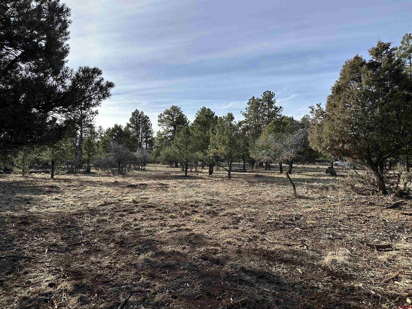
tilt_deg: +3.0
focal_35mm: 24
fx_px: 286
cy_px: 154
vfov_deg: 56.8
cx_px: 206
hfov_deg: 71.6
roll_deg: +0.2
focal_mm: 6.86
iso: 80
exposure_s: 1/4016
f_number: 1.78
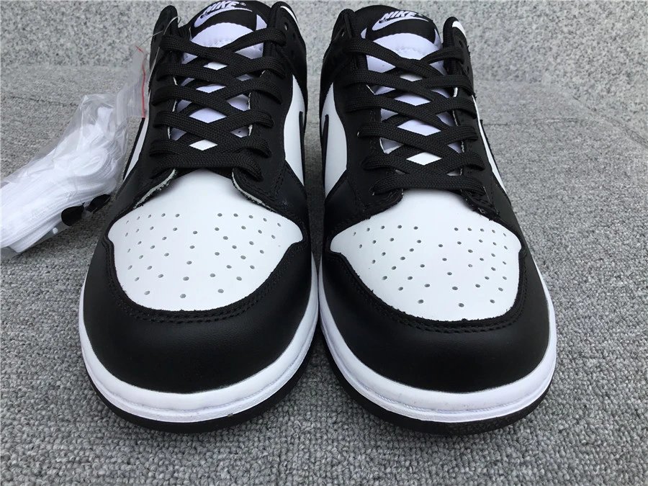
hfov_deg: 58.4
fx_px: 580
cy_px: 243
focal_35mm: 31
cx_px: 324
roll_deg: -2.5
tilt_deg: -30.2
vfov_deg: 45.4
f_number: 2.4
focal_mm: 3.3
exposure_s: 1/886
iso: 25
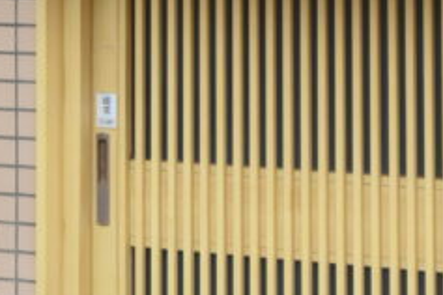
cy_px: -334
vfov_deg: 8.6
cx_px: 168
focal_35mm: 150
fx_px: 1840
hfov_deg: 13.7
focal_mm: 29.5
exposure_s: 1/125
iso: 200
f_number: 7.1
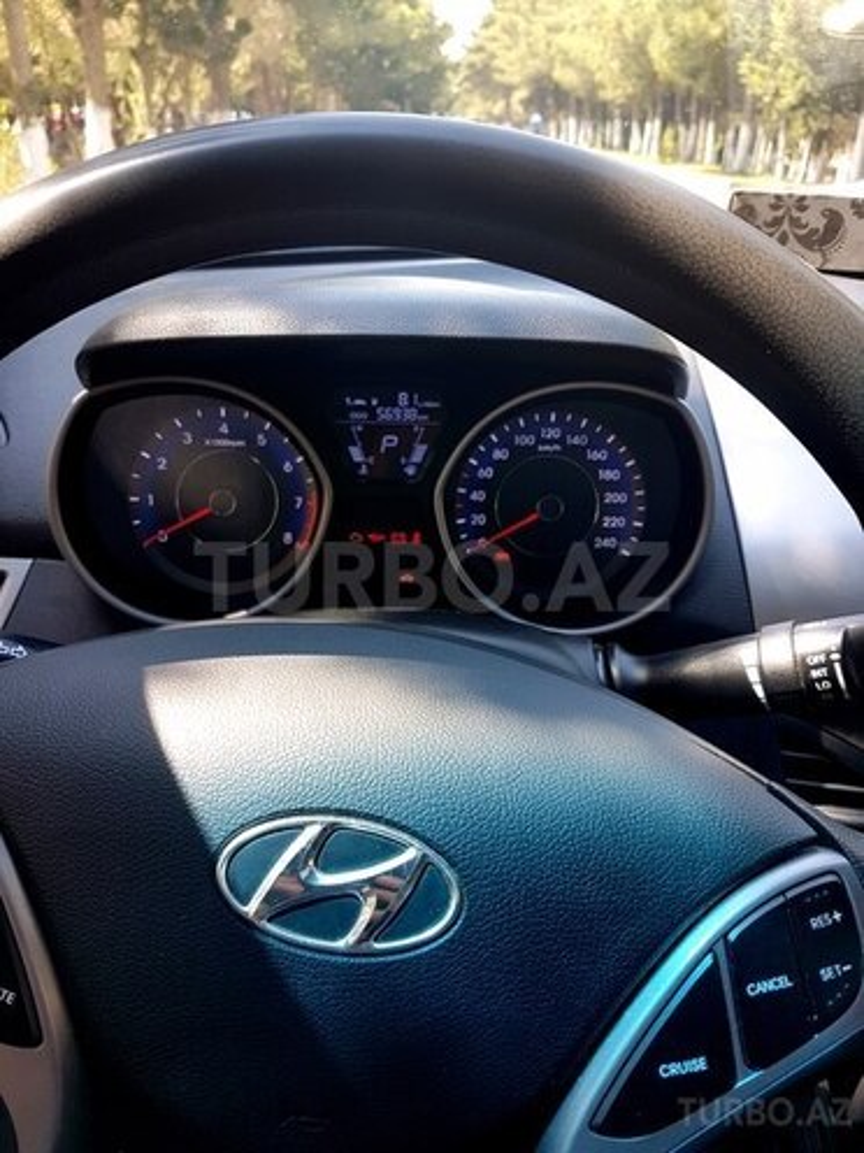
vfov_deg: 67.3
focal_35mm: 26
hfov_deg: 53.1
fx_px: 865
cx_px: 432
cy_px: 576
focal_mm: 4.2
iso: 40
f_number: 1.7
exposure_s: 1/194
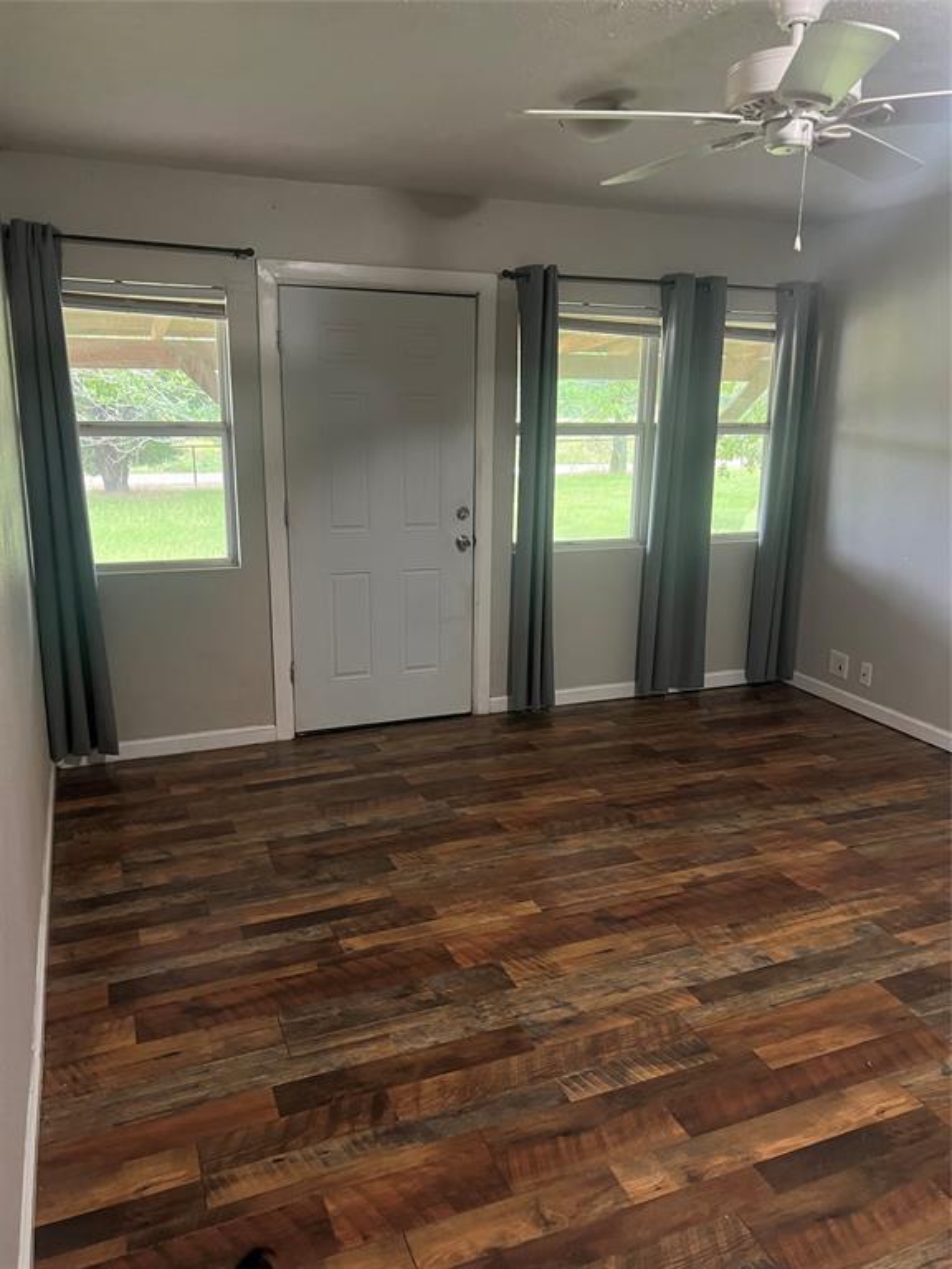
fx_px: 953
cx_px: 476
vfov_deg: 67.3
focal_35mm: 26
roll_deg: -0.5
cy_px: 634
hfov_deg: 53.1
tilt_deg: -14.1
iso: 640
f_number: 1.5
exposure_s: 1/40
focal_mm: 5.7
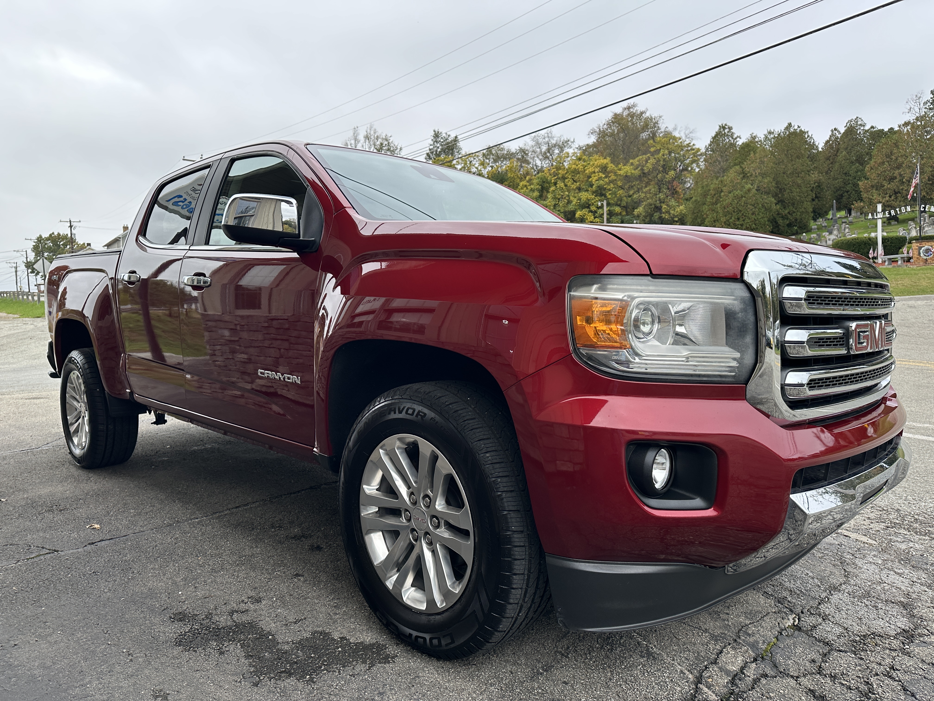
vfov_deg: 56.8
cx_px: 467
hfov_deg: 71.6
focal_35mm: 24
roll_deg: +1.5
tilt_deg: -2.3
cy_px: 350
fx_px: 648
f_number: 1.78
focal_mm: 6.86
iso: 80
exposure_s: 1/718
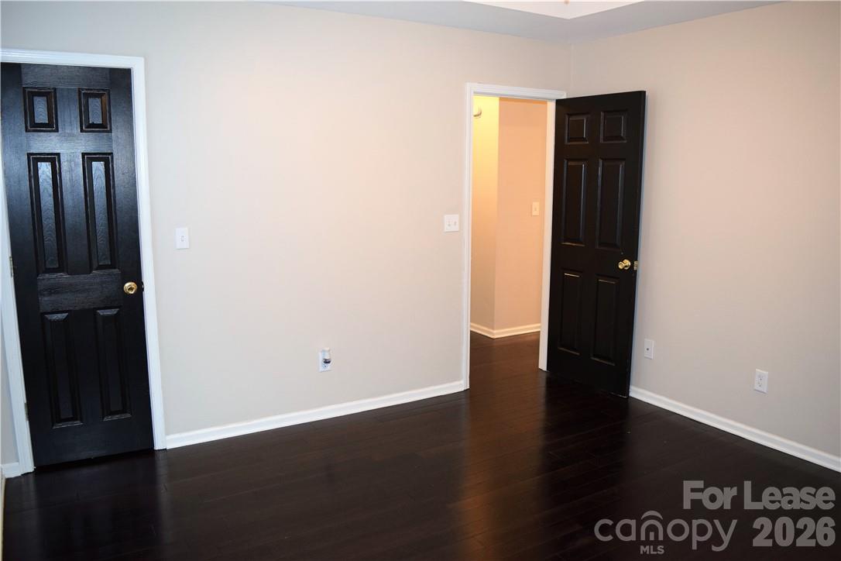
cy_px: 280
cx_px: 420
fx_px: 631
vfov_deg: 47.9
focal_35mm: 27
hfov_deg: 67.4
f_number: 3.5
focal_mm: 18
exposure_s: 1/60
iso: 800
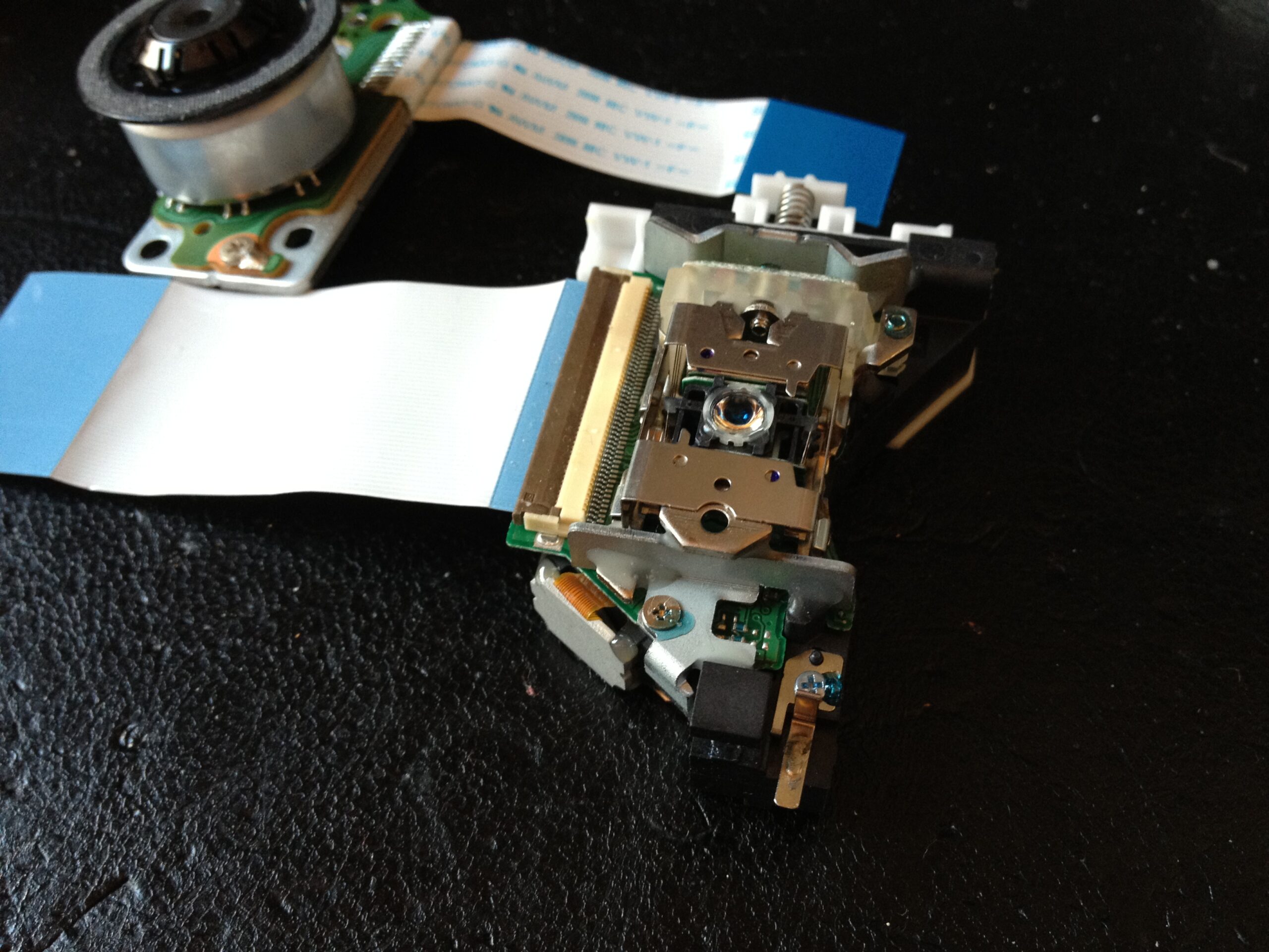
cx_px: 634
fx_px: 1283
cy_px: 476
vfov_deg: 40.7
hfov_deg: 52.6
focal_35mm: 35
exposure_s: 1/20
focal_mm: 4.28
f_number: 2.4
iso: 160
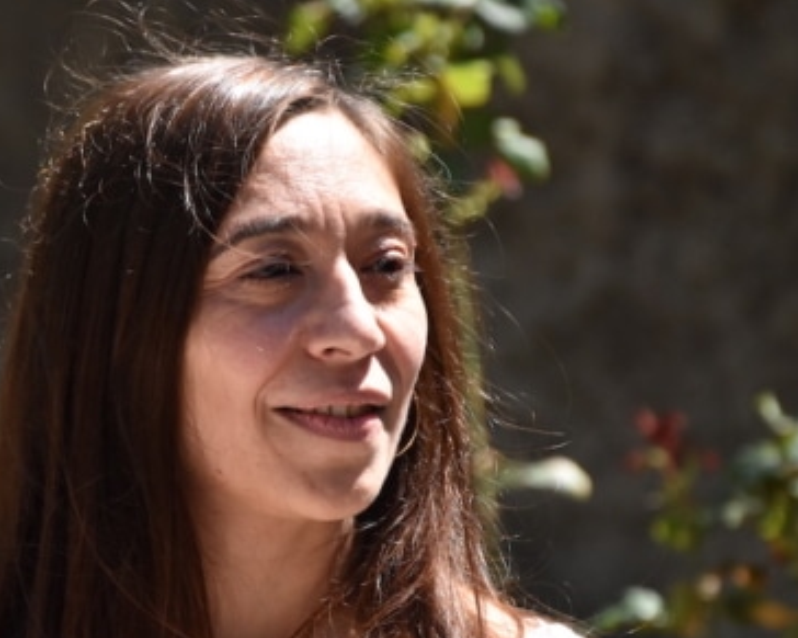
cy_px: 436
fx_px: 7674
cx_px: 370
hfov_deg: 6.0
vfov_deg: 4.8
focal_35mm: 325
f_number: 7.1
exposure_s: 1/3200
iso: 1600
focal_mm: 140
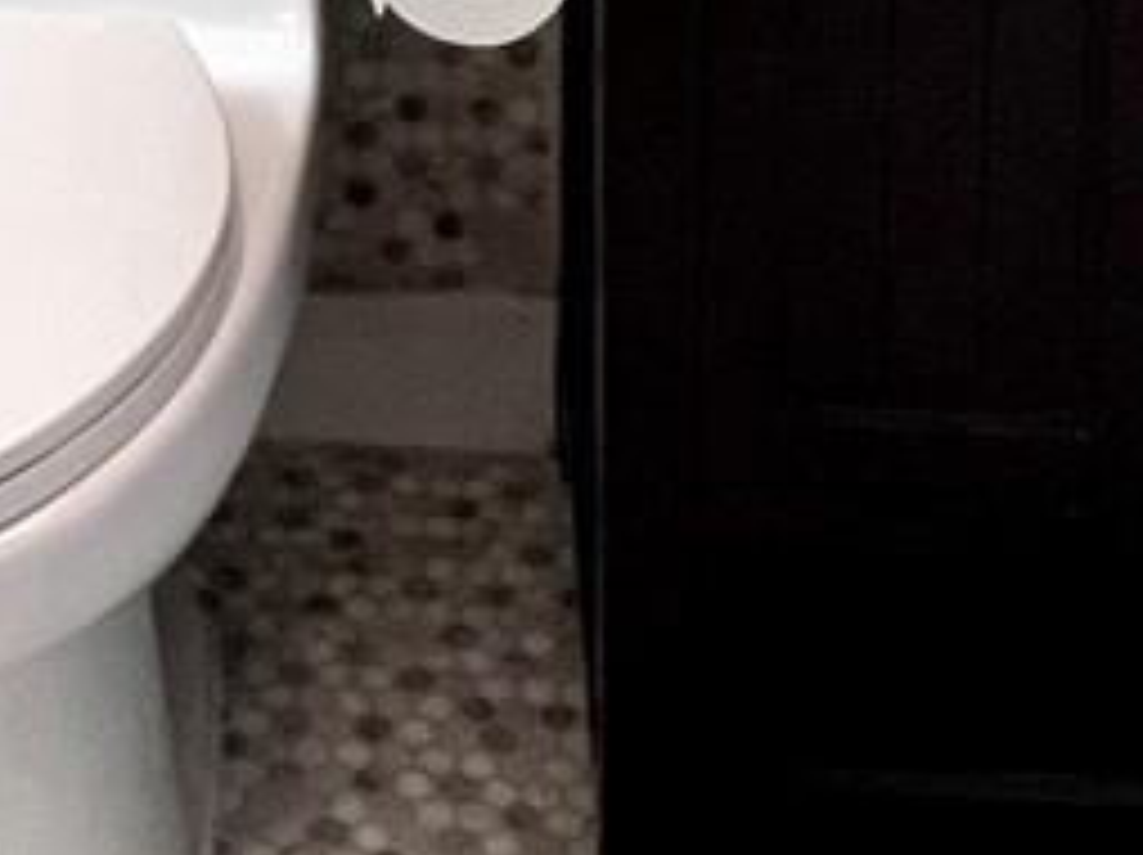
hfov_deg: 23.2
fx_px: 2705
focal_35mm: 82
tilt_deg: -8.9
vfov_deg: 14.5
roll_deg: +0.8
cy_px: -922
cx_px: 104
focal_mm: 1.57
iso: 250
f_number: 1.8
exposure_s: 1/60
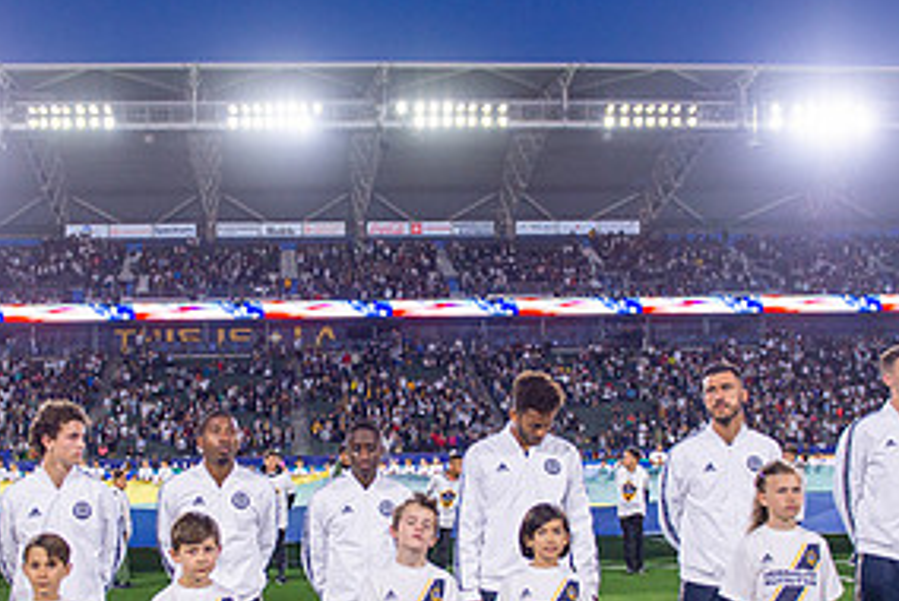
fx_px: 1225
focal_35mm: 49
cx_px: 355
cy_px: 416
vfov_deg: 27.4
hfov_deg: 40.1
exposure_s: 1/1600
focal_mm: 24
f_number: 2.8
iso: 640
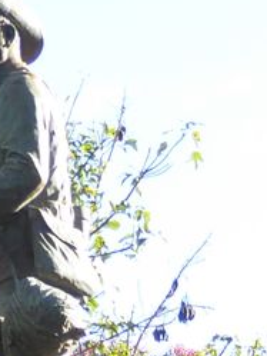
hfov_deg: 5.3
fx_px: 2908
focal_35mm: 283
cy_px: 874
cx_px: 34
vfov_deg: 6.6
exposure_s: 1/125
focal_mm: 7.8
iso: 80
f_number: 3.9
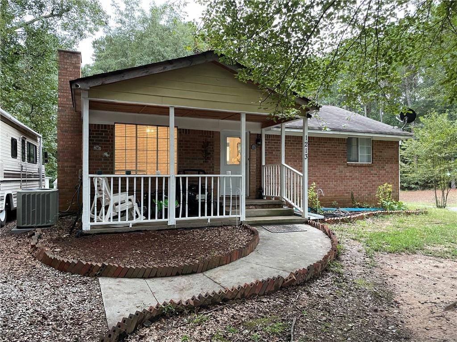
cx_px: 228
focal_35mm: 26
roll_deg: -0.3
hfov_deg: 67.3
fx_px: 343
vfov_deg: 53.1
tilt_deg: +1.4
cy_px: 171
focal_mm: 4.2
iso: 500
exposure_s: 1/60
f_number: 1.6
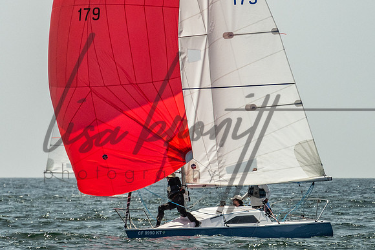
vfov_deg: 2.8
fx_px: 5146
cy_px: 76
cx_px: 163
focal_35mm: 494
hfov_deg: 4.2
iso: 320
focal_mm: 200
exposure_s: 1/1600
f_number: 6.3
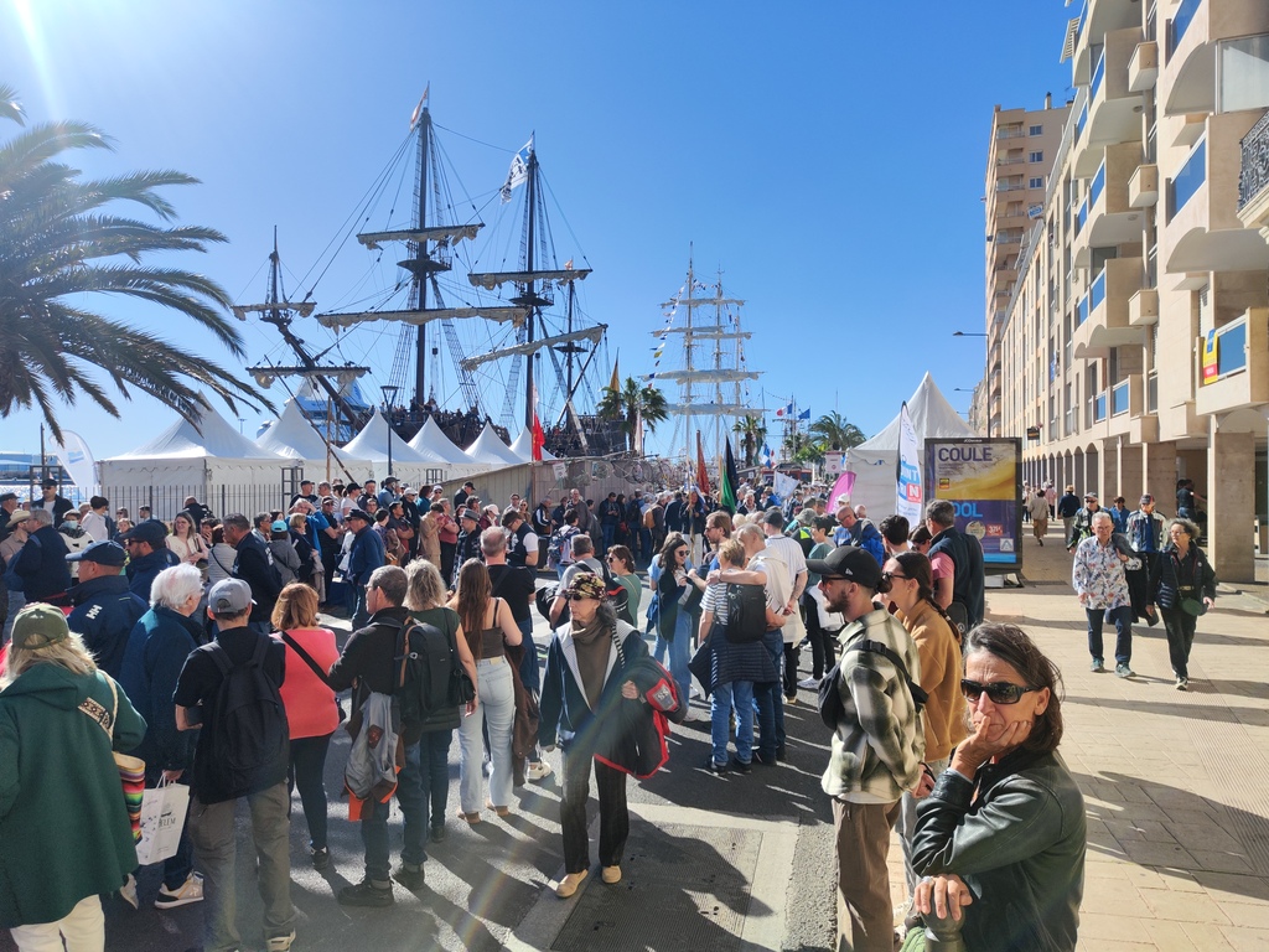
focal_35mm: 24
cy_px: 476
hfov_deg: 71.6
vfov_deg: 56.8
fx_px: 880
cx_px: 634
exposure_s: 1/3940
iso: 50
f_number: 1.88
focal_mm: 5.59
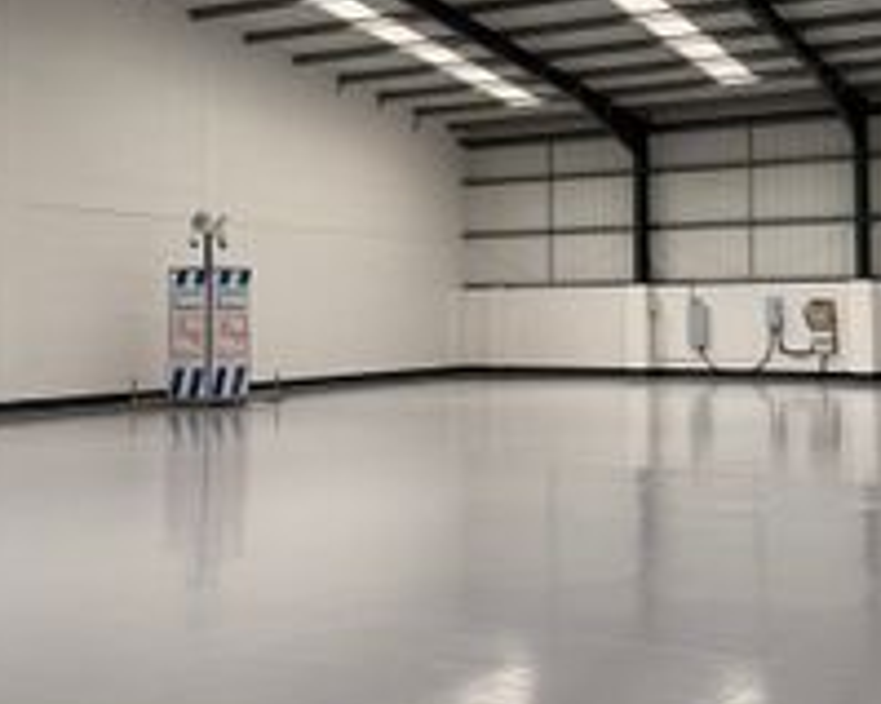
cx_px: 576
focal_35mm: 47
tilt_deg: +4.1
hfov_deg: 39.2
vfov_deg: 31.8
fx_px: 1225
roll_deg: +0.8
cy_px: 230
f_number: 1.78
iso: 100
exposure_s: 1/403
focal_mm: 6.76
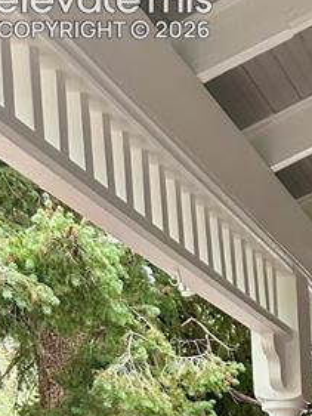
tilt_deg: -6.9
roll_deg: +0.2
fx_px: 1201
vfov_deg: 16.6
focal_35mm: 100
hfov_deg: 13.2
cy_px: 734
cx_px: 583
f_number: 1.5
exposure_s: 1/121
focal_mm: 5.7
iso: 100
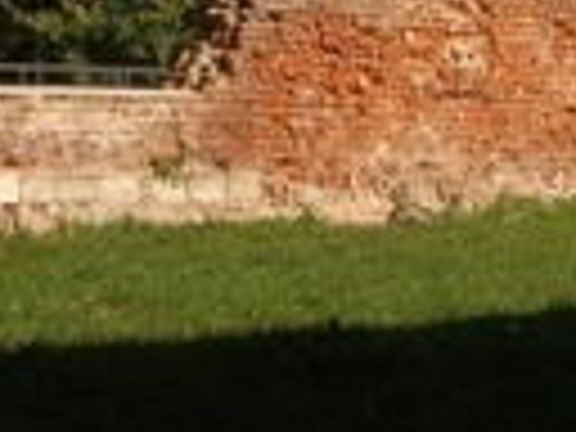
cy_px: -374
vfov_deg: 7.5
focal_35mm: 192
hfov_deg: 9.9
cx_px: 972
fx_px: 3195
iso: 64
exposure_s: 1/435
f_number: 5.9
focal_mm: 8
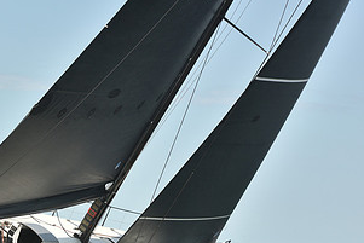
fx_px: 2377
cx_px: 30
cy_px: 209
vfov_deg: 5.8
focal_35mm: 235
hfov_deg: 8.7
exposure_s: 1/800
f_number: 9
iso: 250
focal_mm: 122
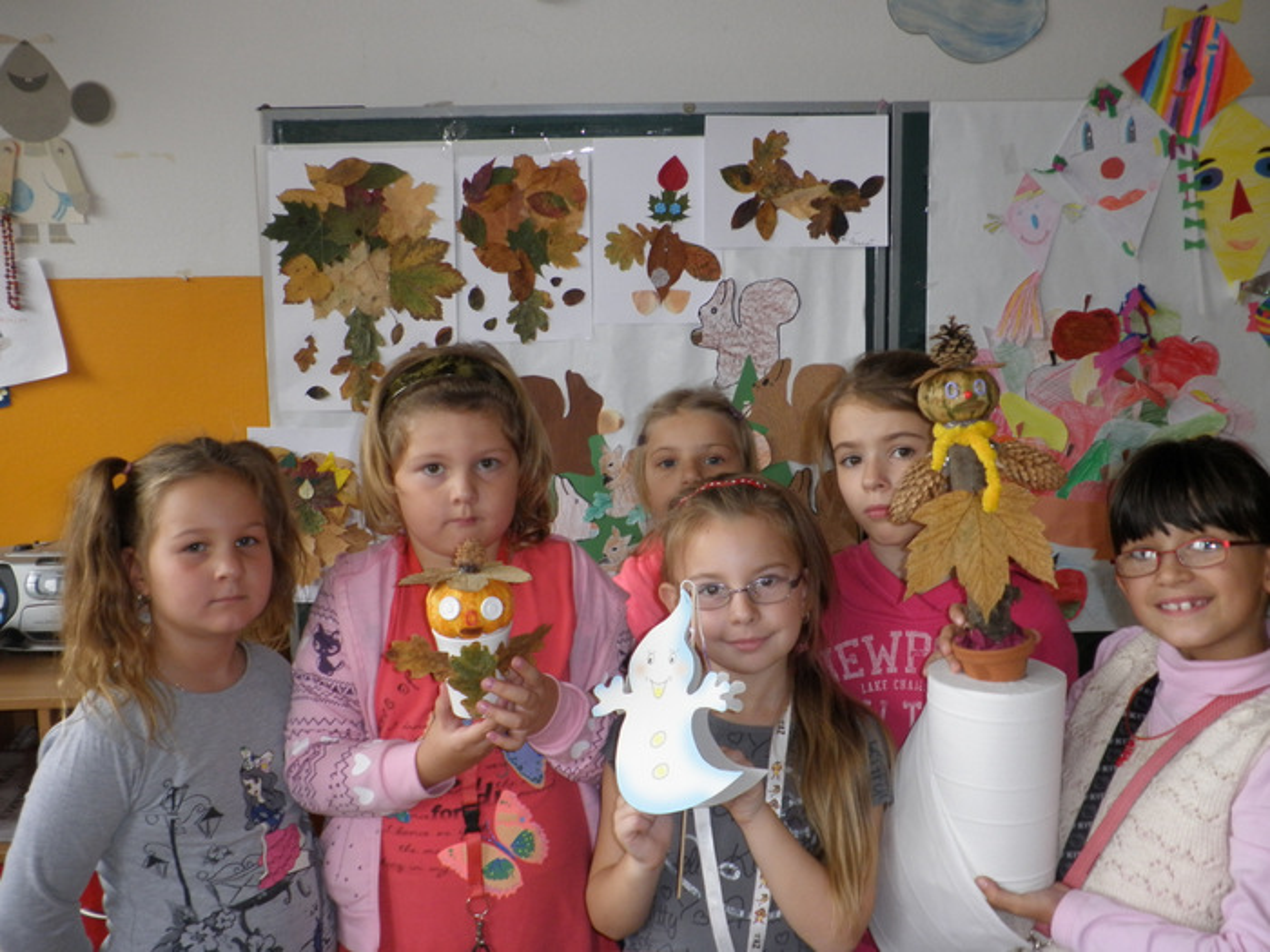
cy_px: 476
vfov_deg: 39.7
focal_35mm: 36
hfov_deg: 51.4
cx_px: 635
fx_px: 1321
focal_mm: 6.3
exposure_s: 1/30
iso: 160
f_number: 3.5
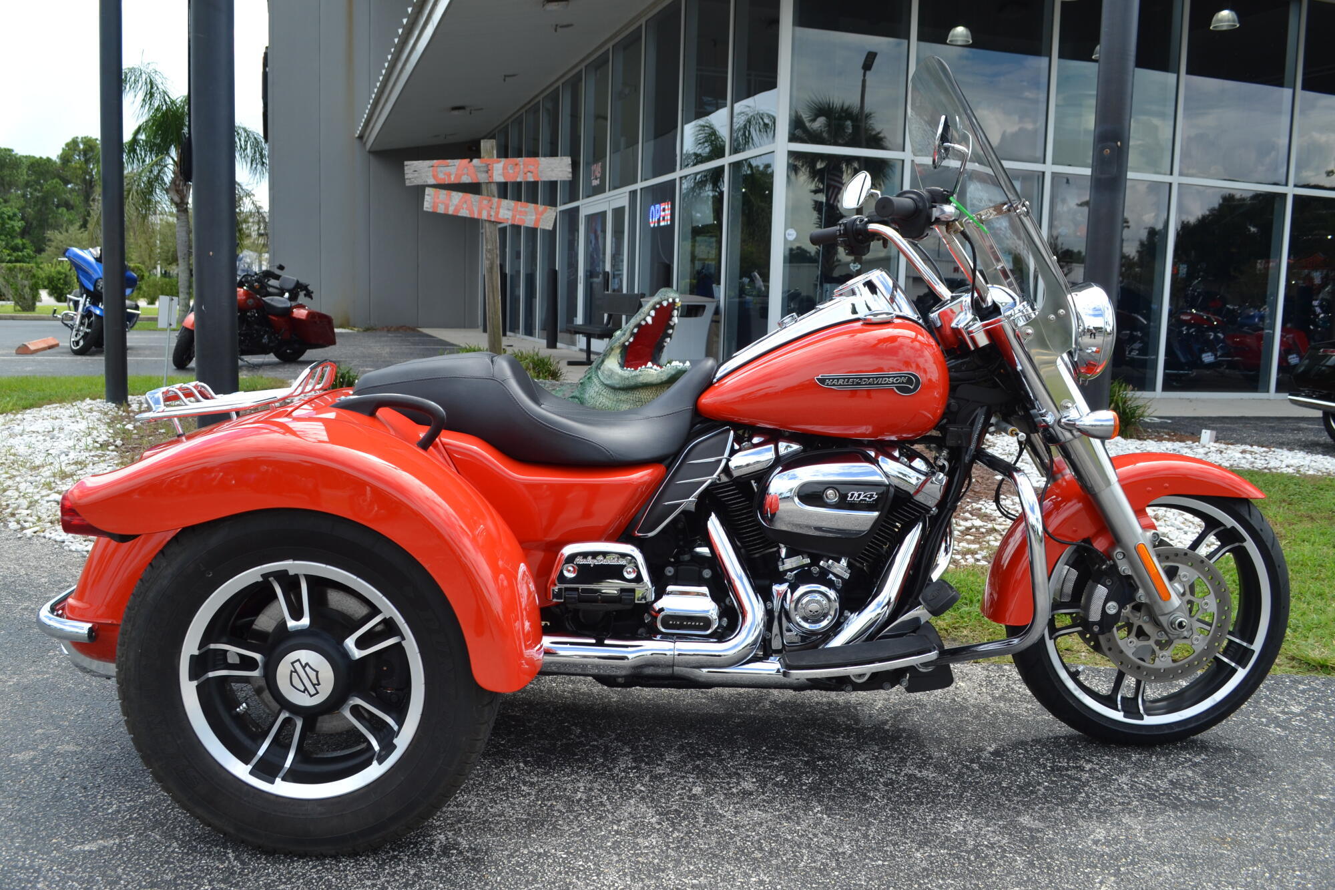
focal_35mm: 30
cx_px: 668
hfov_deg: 61.9
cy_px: 445
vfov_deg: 43.6
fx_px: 1112
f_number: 6.3
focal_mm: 20
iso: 100
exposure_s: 1/160
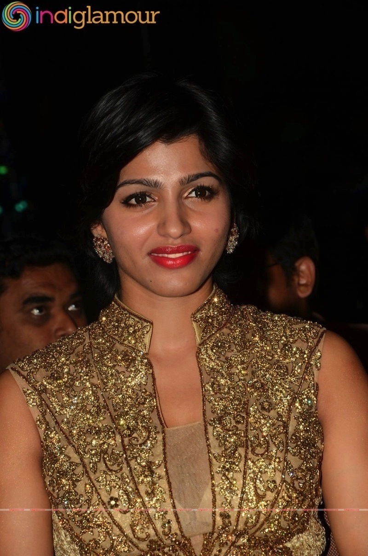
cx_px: 184
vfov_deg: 13.1
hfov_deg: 8.7
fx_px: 2426
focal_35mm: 158
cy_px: 278
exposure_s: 1/160
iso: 200
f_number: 9
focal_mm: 105
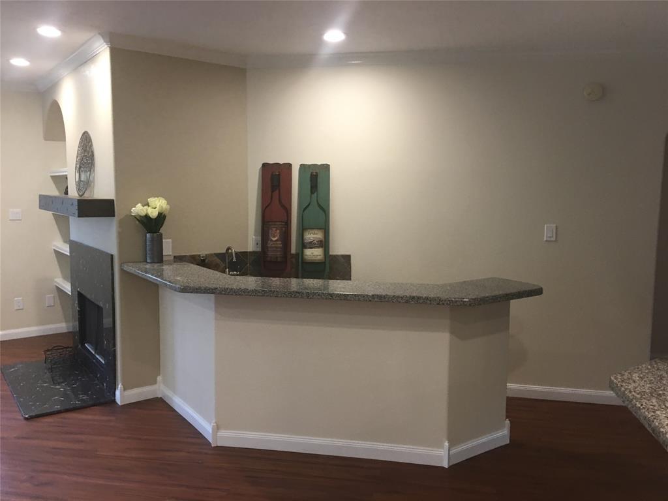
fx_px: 560
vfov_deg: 48.2
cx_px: 334
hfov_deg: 61.7
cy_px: 250
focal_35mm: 29
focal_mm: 4.15
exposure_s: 1/15
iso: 40
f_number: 2.2
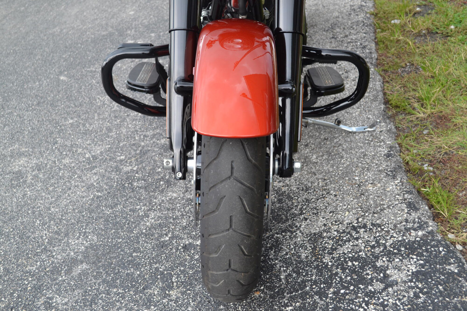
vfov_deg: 28.1
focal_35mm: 48
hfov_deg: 41.1
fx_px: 623
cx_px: 234
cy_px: 156
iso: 320
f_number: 5.6
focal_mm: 32
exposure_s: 1/125
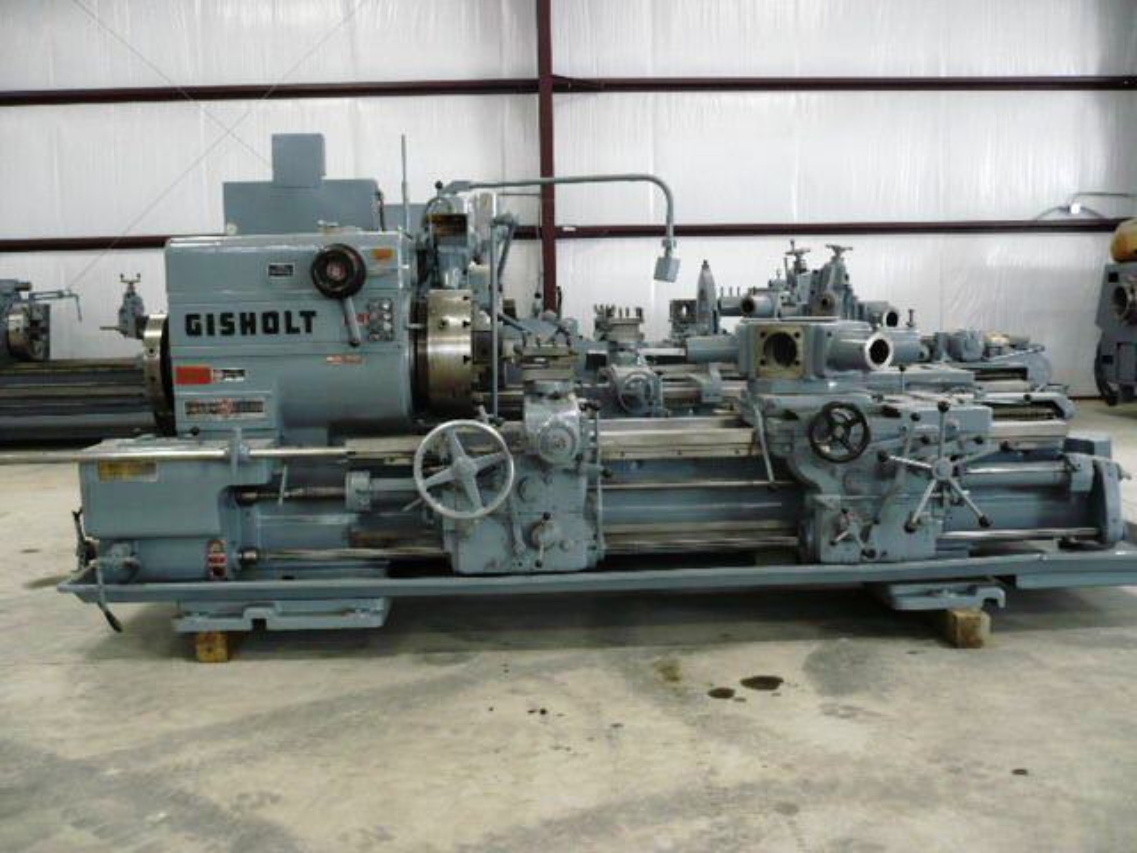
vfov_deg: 40.7
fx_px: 1150
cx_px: 568
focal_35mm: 35
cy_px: 426
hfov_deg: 52.6
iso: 200
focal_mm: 5.8
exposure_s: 1/30
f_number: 2.8
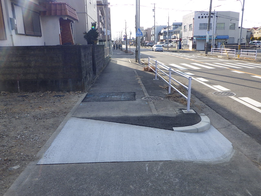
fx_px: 211
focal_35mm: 28
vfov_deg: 49.7
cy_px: 98
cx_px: 130
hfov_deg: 63.4
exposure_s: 1/400
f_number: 4.2
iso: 125
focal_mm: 5
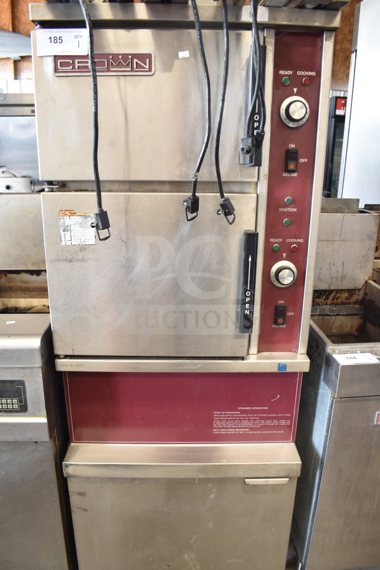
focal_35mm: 27
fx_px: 427
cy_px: 285
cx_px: 190
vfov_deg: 67.4
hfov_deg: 47.9
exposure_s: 1/30
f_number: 3.5
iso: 720
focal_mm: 18
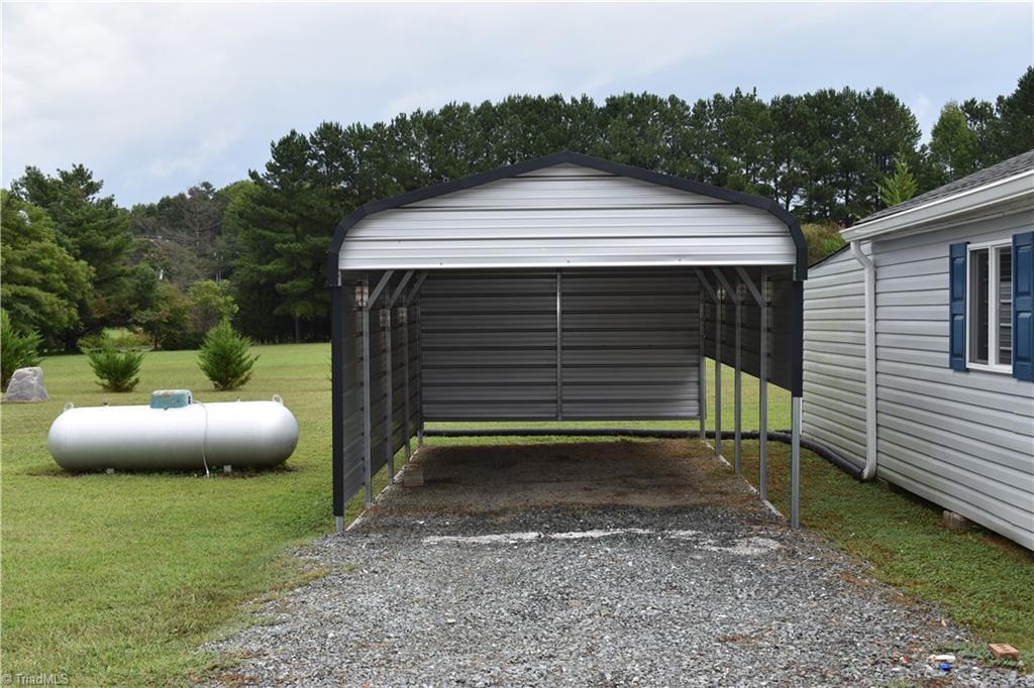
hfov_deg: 46.4
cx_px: 517
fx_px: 1206
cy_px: 344
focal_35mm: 42
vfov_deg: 31.9
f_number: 9
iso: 100
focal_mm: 28
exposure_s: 1/200
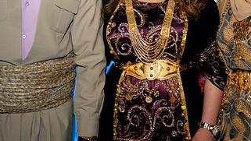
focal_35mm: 85
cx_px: 146
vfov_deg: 14.0
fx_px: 566
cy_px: 1
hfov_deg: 25.0
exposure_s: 1/30
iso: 1600
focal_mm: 45
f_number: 2.8
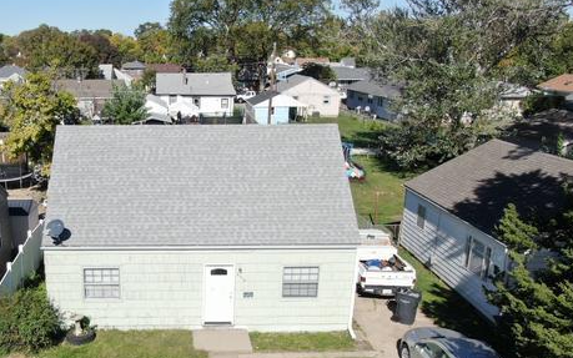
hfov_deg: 51.4
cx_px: 175
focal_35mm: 37
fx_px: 578
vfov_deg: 34.1
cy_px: 238
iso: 100
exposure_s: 1/1250
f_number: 2.8
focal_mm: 4.39
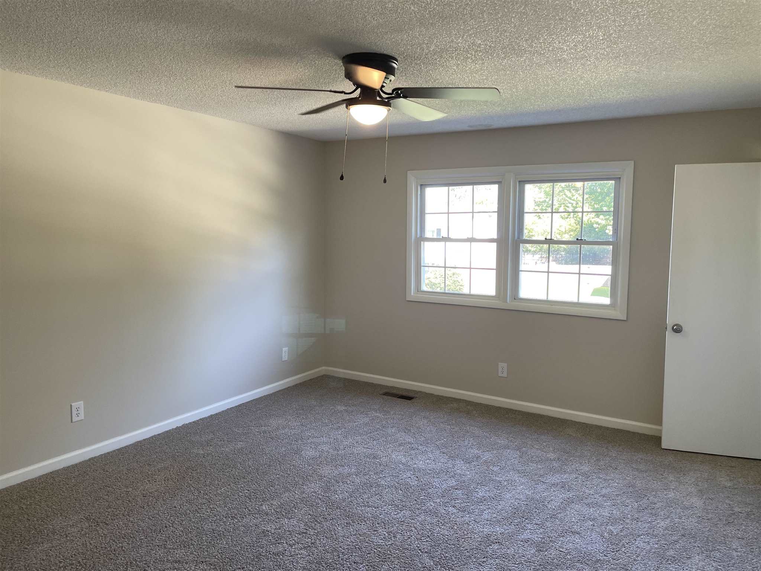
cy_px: 286
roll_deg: -0.7
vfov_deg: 53.1
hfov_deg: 67.3
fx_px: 572
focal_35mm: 26
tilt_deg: -6.0
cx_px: 380
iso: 80
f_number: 1.6
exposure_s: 1/60
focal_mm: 4.2
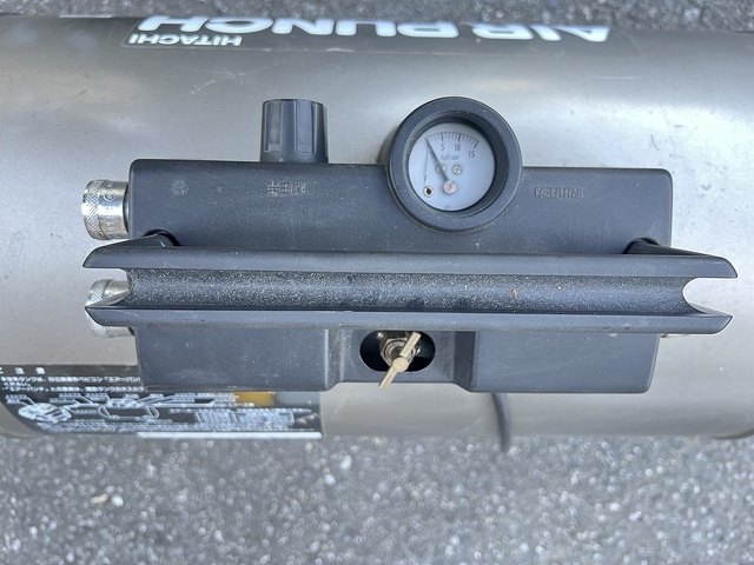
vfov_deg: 53.1
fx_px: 566
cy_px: 282
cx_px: 377
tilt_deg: -77.6
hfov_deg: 67.3
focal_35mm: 26
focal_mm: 5.7
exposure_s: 1/93
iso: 125
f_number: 1.5
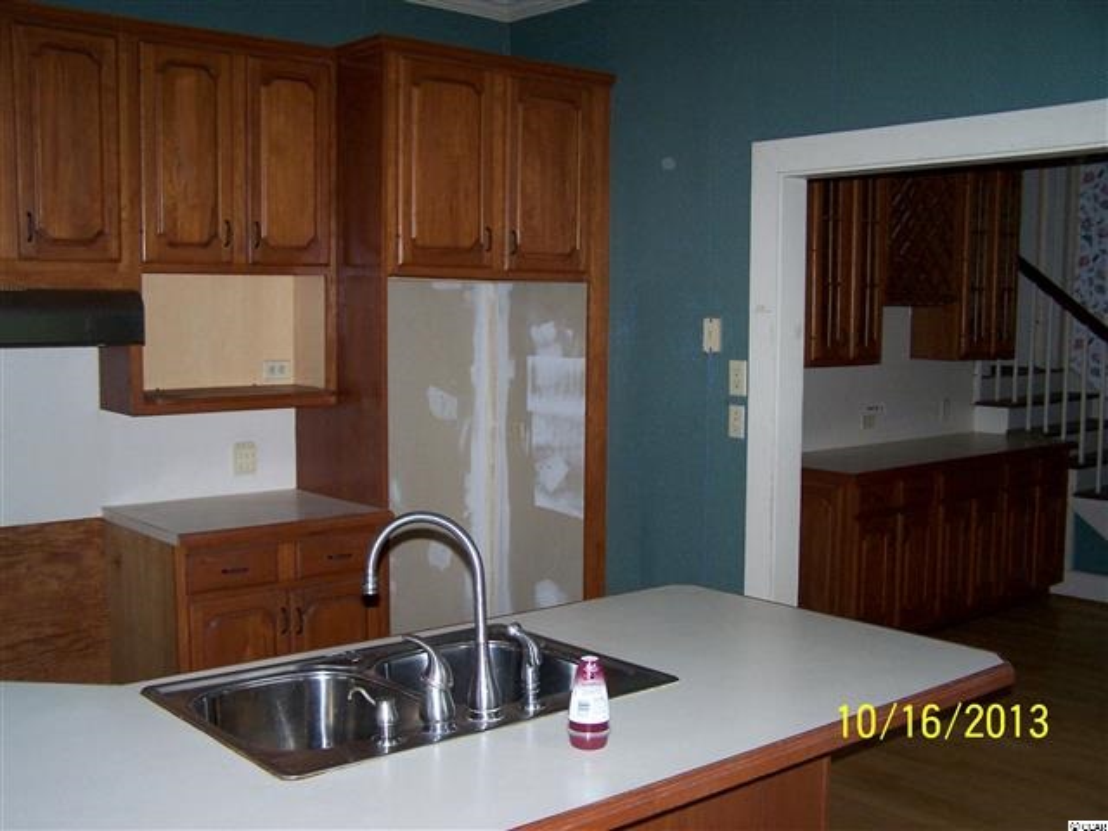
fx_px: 1216
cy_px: 416
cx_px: 554
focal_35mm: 38
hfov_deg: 49.0
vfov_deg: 37.7
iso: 140
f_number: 2.8
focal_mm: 6.3
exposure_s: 1/60
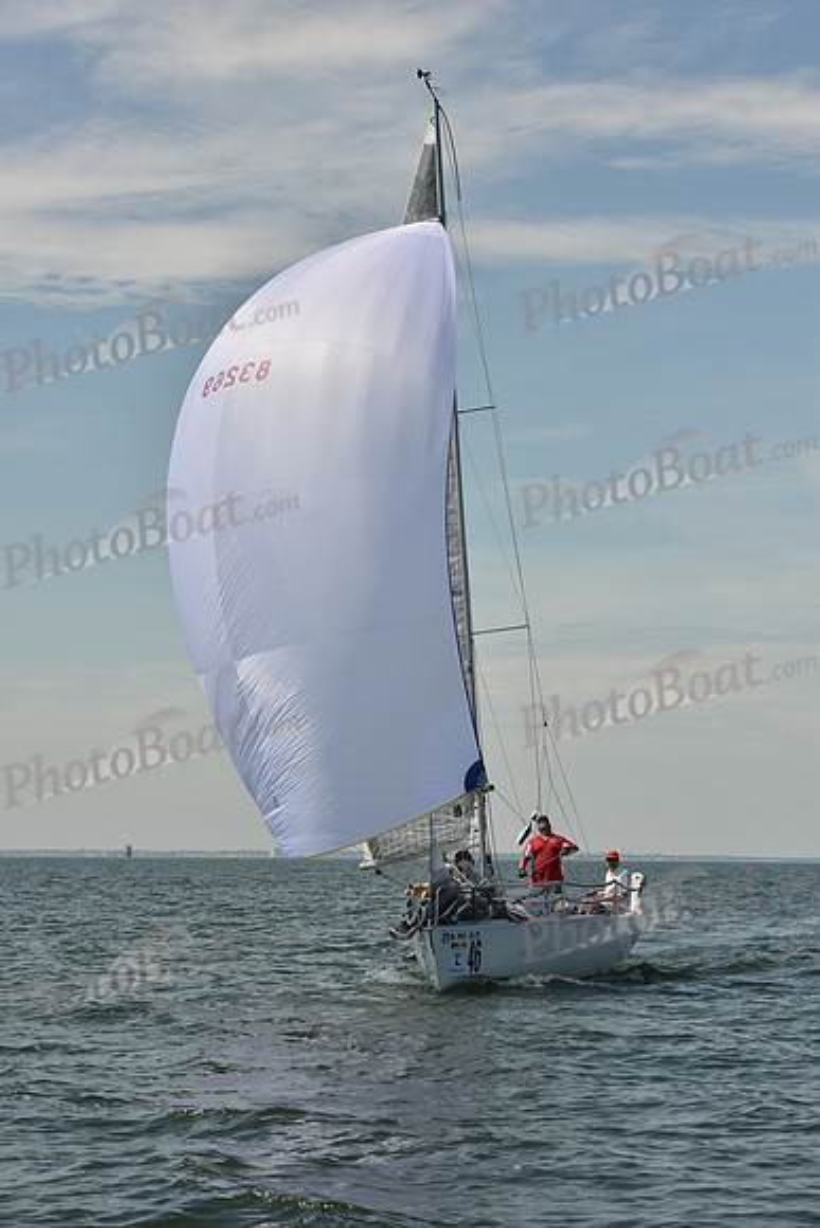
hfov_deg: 14.4
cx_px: 410
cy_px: 614
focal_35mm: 95
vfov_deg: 21.5
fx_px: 3244
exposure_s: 1/1250
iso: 320
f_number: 10
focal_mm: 95
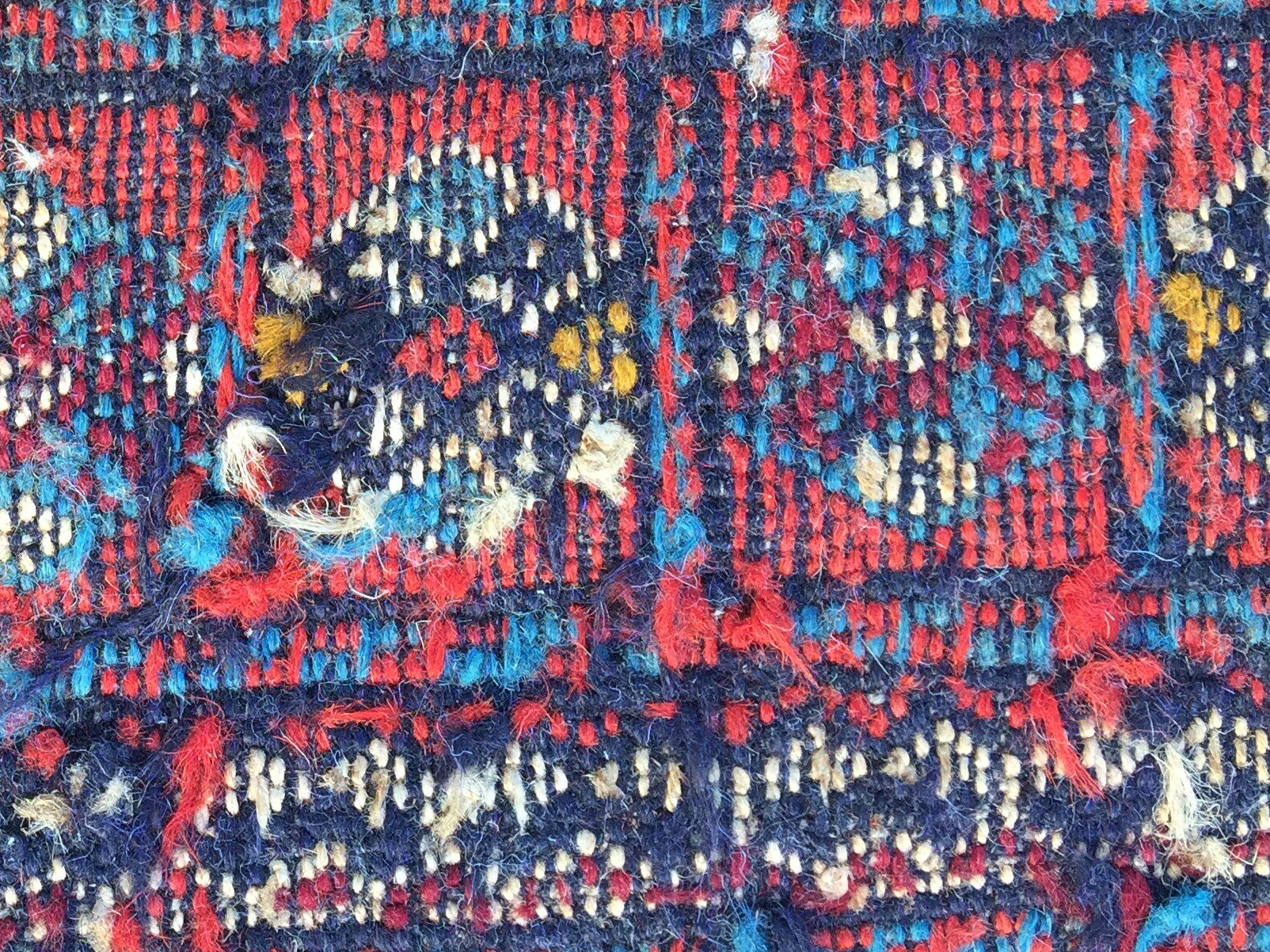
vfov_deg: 23.9
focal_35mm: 59
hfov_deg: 30.8
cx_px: 55
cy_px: 40
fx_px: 2165
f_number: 2.2
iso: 40
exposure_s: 1/100
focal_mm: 4.15
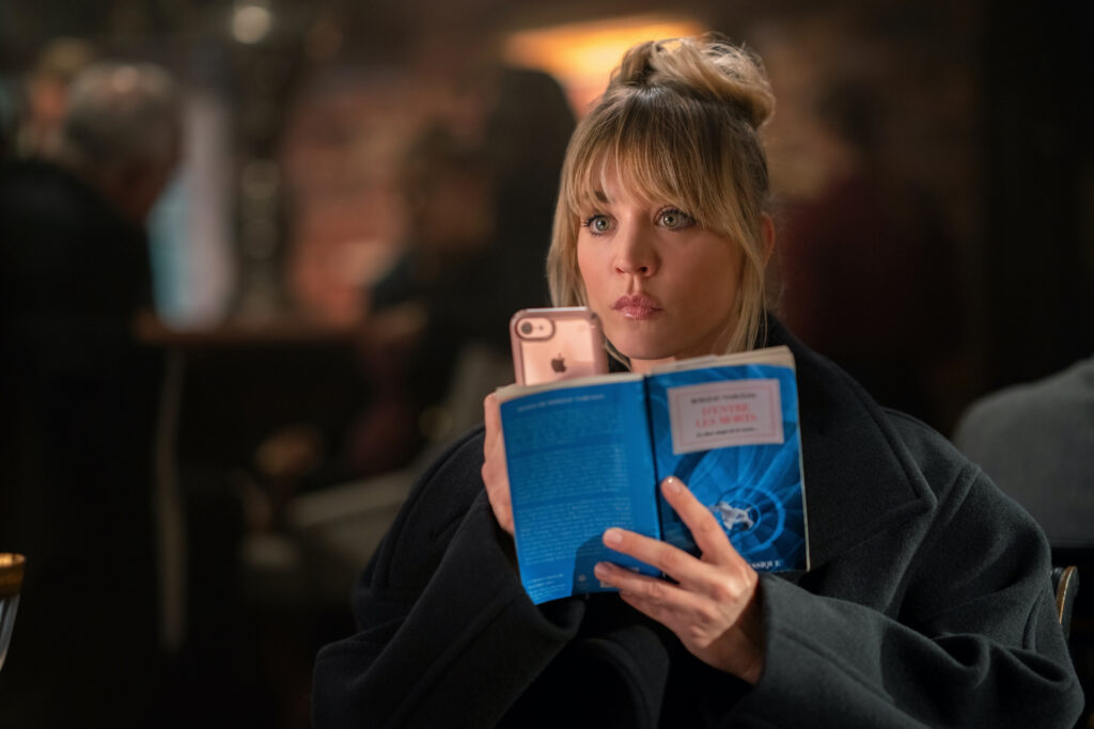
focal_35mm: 85
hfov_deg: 23.9
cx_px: 547
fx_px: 2583
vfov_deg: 16.1
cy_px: 364
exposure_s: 1/200
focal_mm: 85
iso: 2000
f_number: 1.6
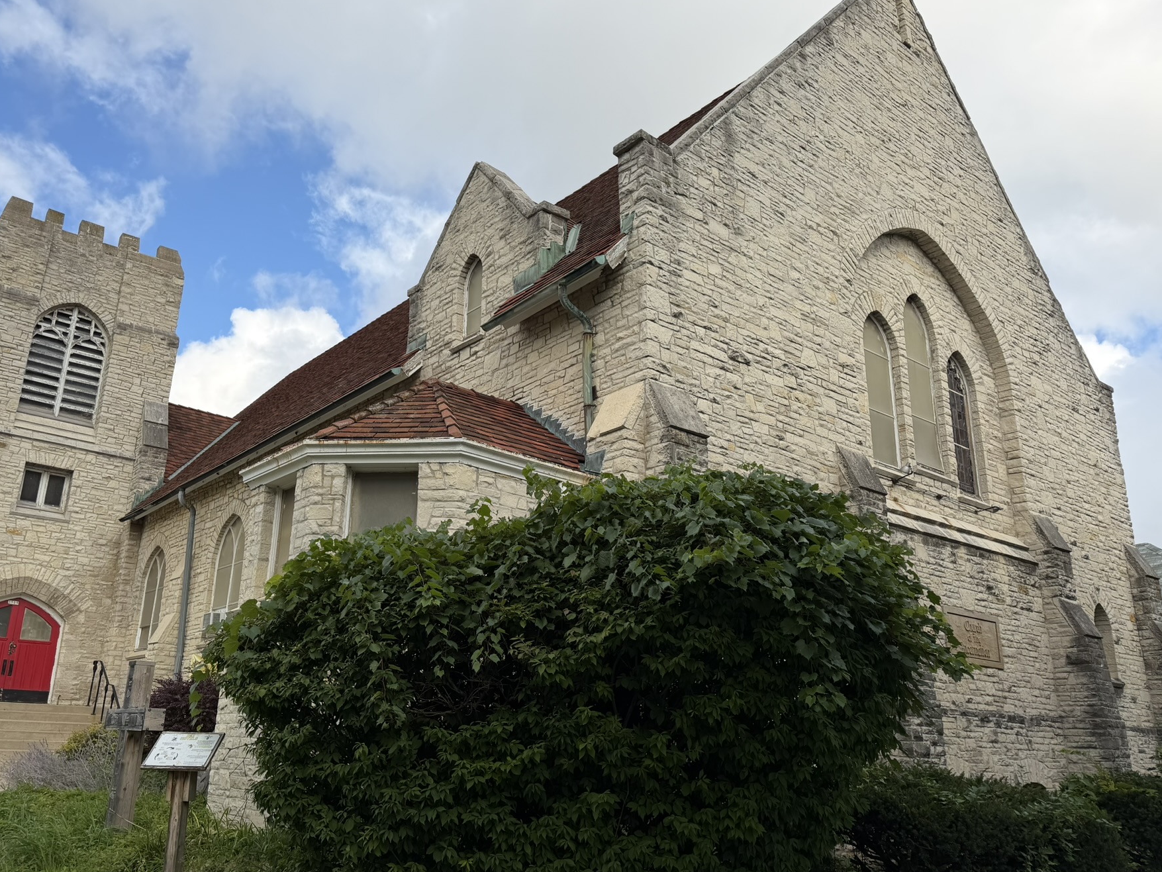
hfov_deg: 63.1
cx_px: 495
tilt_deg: +17.3
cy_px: 437
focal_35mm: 28
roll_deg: -1.3
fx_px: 940
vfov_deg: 49.8
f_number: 1.78
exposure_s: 1/3021
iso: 80
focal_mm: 6.76
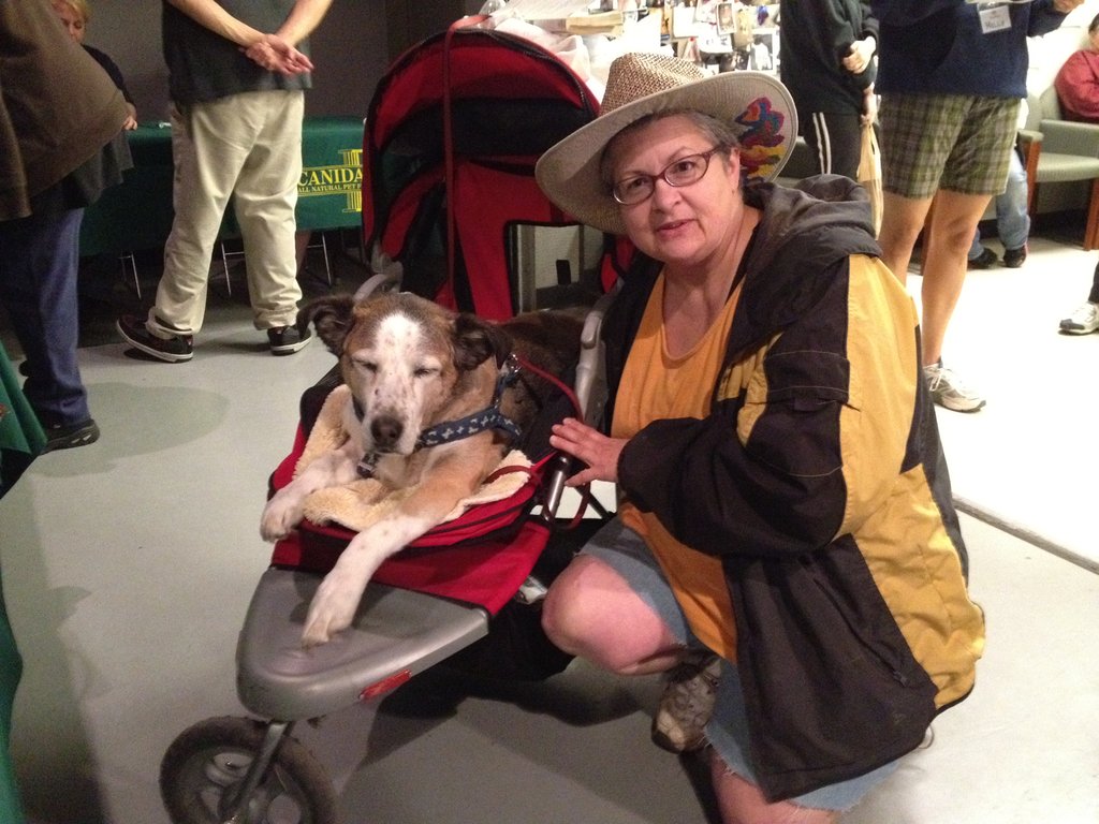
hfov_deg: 52.6
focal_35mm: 35
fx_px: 1111
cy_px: 412
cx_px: 550
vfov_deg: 40.7
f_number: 2.4
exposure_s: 1/15
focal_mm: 4.28
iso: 800
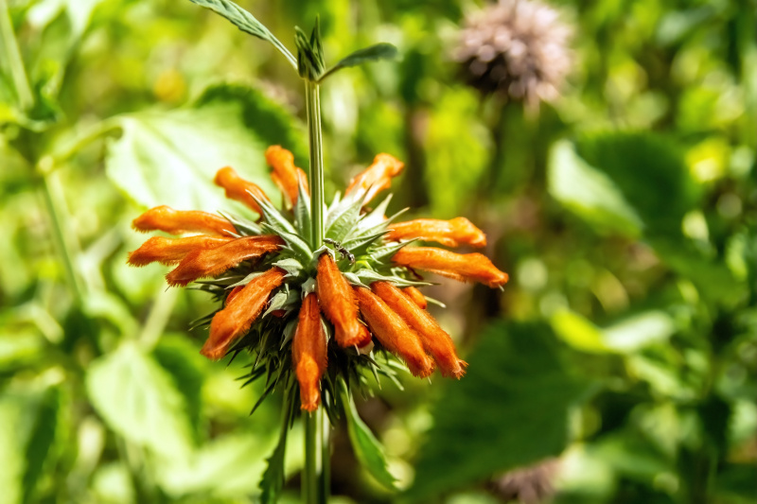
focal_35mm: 55
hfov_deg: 36.3
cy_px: 252
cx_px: 378
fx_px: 1156
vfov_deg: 24.6
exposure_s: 1/800
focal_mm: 55
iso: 1600
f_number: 10
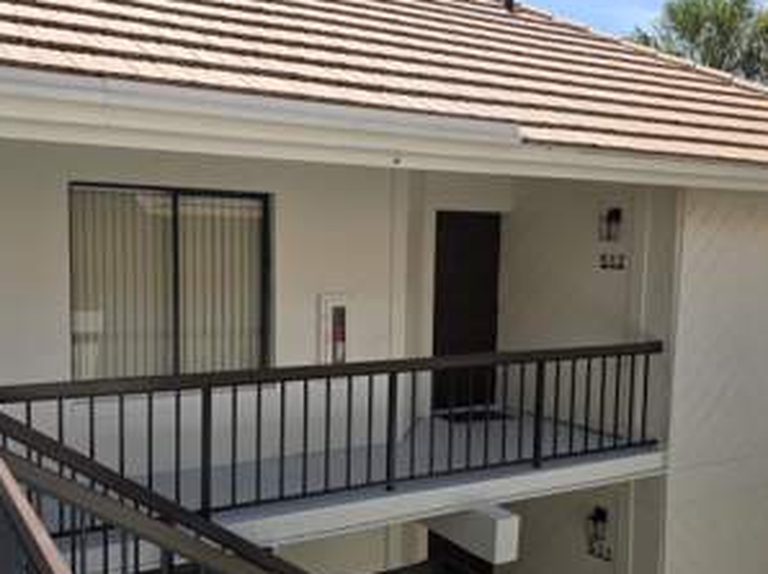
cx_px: 345
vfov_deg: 38.6
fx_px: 820
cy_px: 323
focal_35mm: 37
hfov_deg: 50.1
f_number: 1.7
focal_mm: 6.3
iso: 80
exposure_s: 1/4145
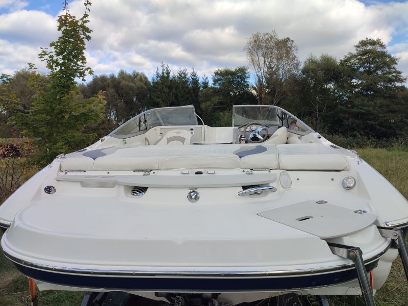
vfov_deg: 54.9
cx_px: 204
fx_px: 295
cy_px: 153
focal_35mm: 25
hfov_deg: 69.4
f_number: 1.9
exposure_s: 1/340
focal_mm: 6.04
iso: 50
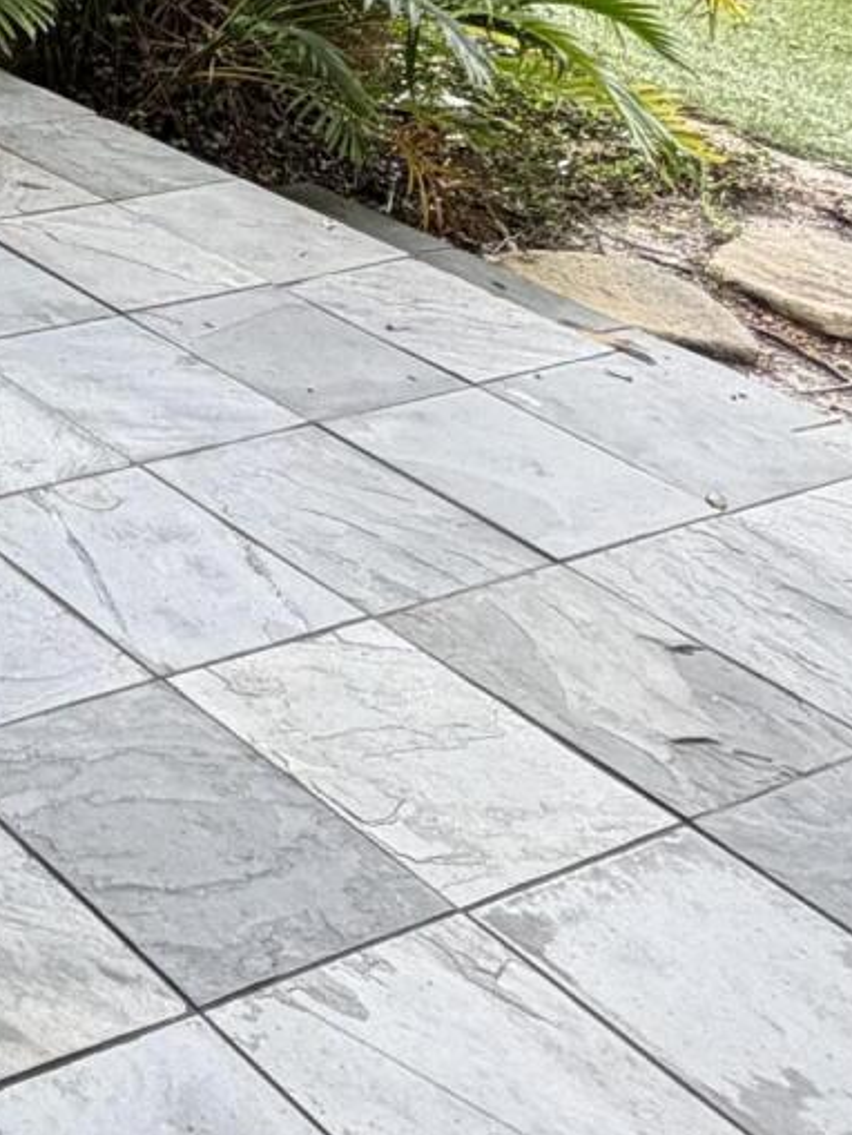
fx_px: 1804
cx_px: -767
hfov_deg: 18.9
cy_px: -147
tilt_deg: -12.9
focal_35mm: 55
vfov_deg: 30.7
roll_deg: -2.1
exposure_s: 1/121
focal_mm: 2.22
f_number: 2.2
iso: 125
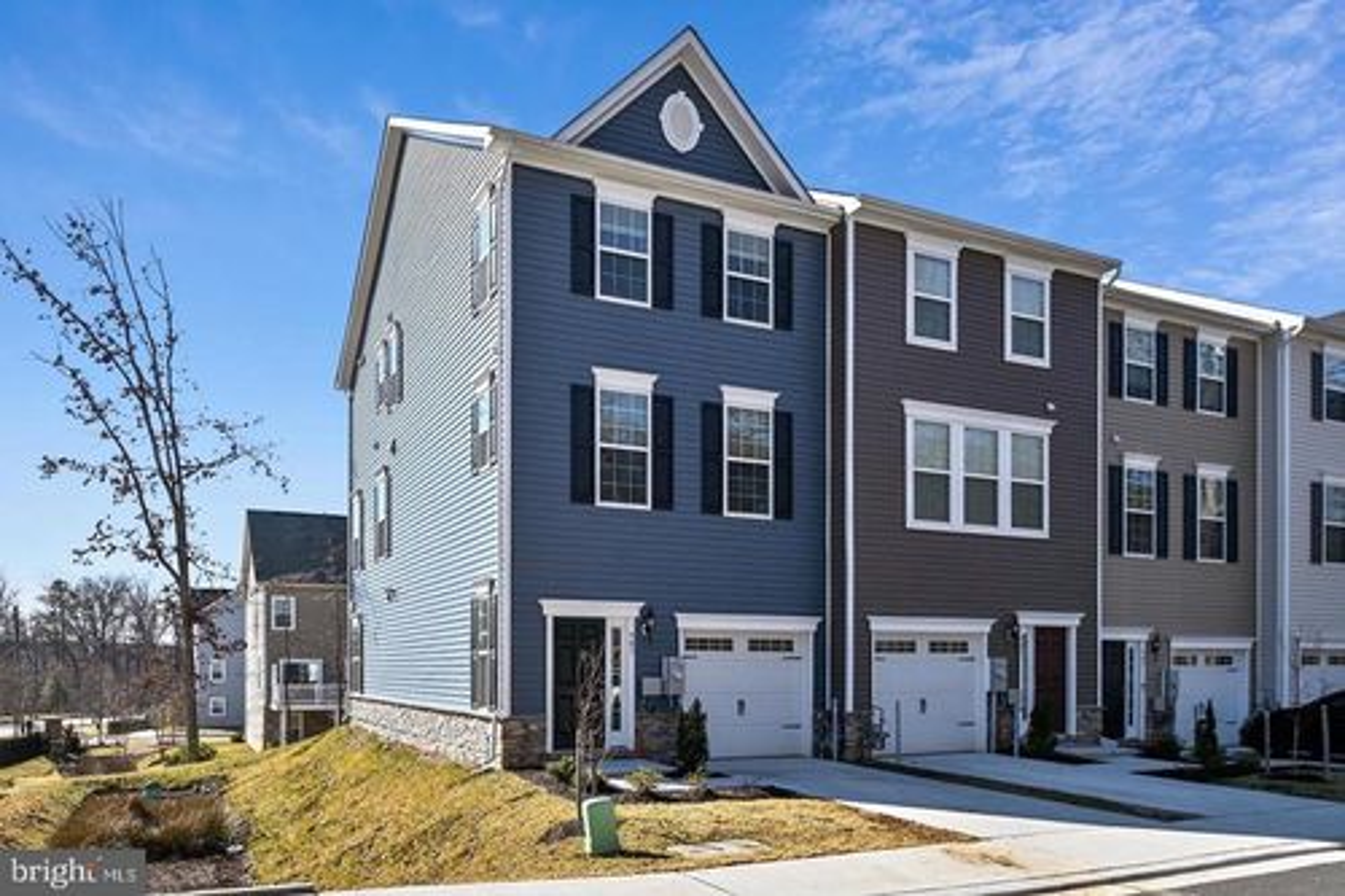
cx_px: 672
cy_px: 448
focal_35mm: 26
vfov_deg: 49.5
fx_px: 971
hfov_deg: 69.4
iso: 100
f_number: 6.3
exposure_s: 1/320
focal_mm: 26
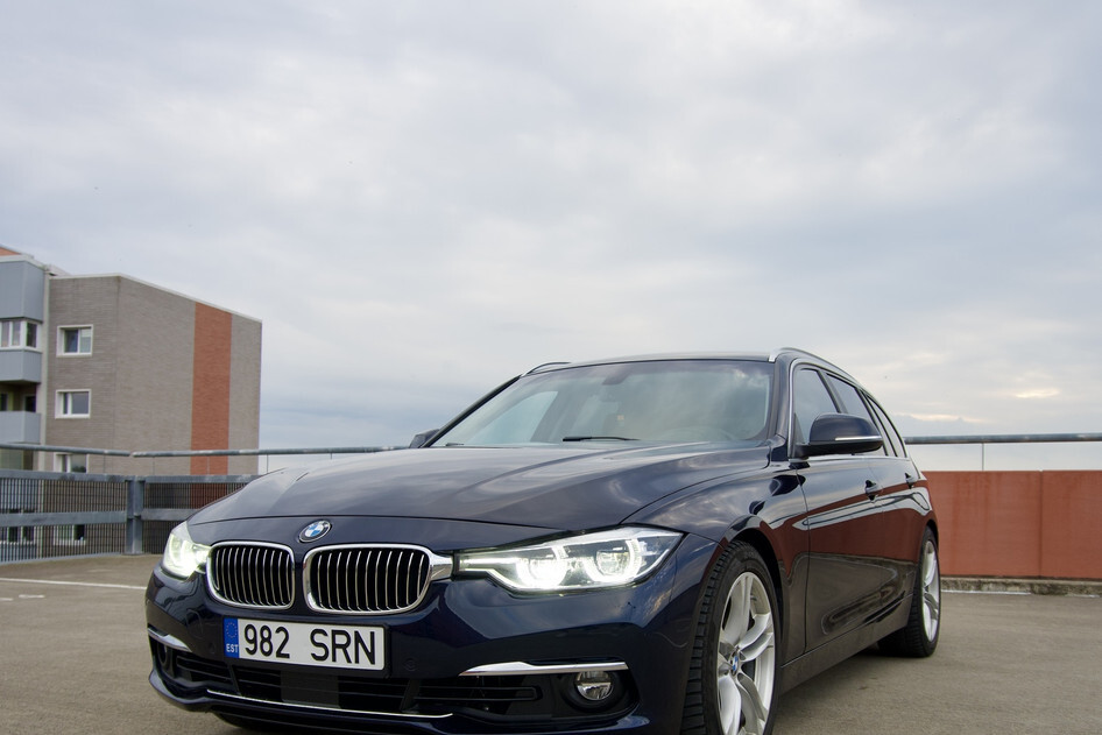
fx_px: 735
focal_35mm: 24
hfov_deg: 73.7
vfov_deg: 53.2
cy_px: 368
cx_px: 551
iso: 100
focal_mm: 16
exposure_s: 1/125
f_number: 3.5
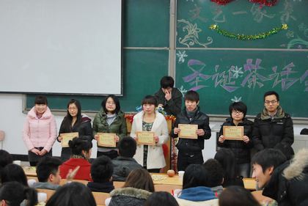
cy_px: 103
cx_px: 154
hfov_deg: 29.8
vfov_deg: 20.2
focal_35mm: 68
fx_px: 578
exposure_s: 1/30
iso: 900
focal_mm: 45
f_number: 5.3
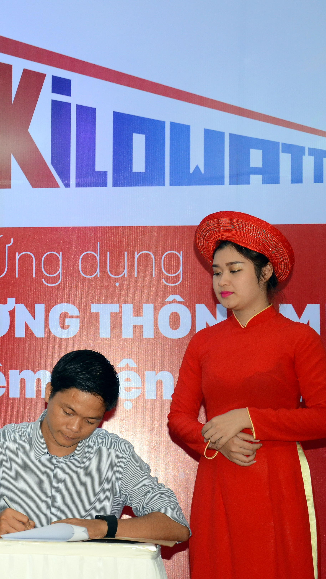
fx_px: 1460
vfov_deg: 22.5
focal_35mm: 95
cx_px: -94
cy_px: 289
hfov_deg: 12.4
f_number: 4.8
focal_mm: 40
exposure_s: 1/100
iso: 800
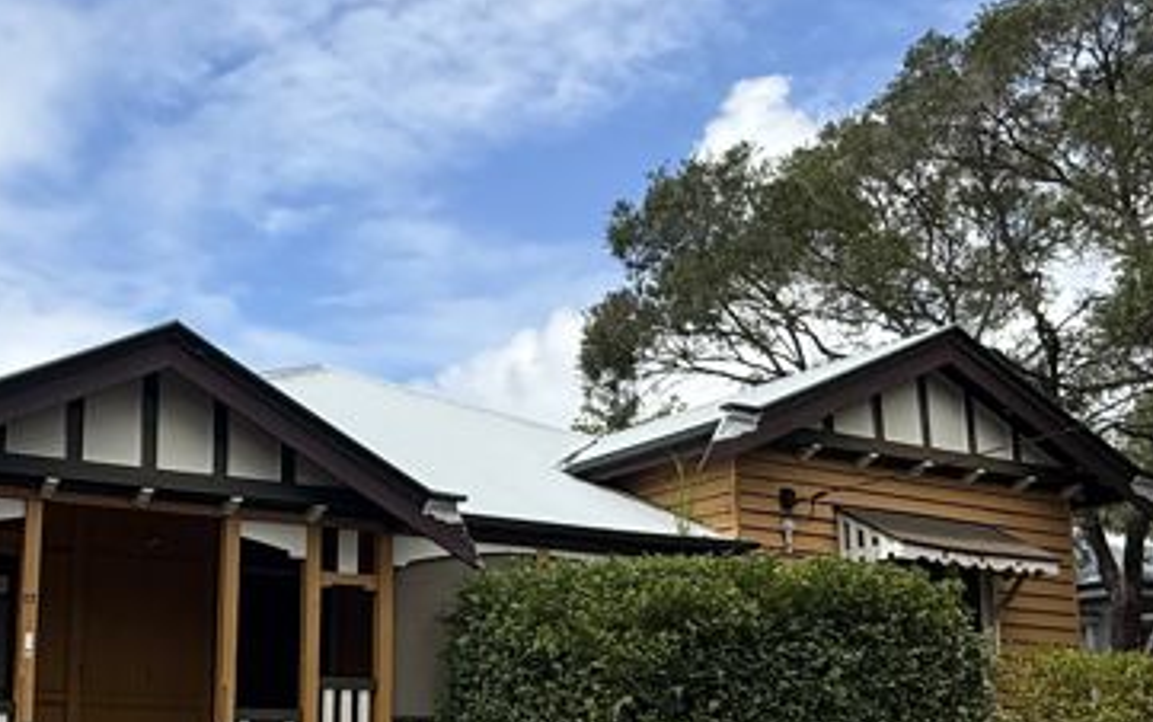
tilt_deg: +9.9
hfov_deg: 51.8
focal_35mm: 37
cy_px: 593
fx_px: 1163
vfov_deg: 33.3
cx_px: 390
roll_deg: -1.2
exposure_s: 1/2506
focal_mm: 2.22
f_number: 2.2
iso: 50
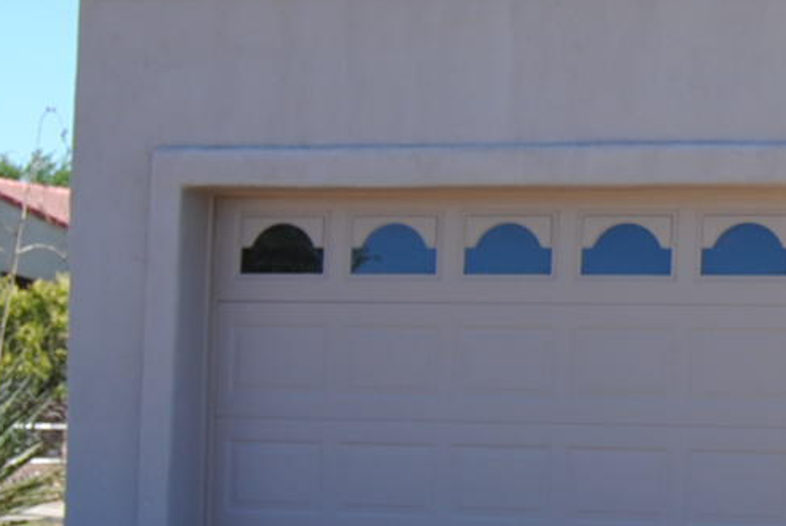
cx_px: 1239
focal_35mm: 141
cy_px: 327
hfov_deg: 13.5
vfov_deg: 9.8
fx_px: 3083
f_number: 7.1
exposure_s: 1/200
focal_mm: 24
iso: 100
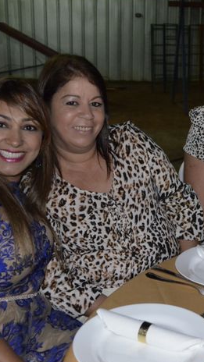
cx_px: 182
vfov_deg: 38.5
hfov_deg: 21.7
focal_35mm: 54
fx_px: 519
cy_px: 174
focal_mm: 20
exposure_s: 1/60
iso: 3200
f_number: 3.8
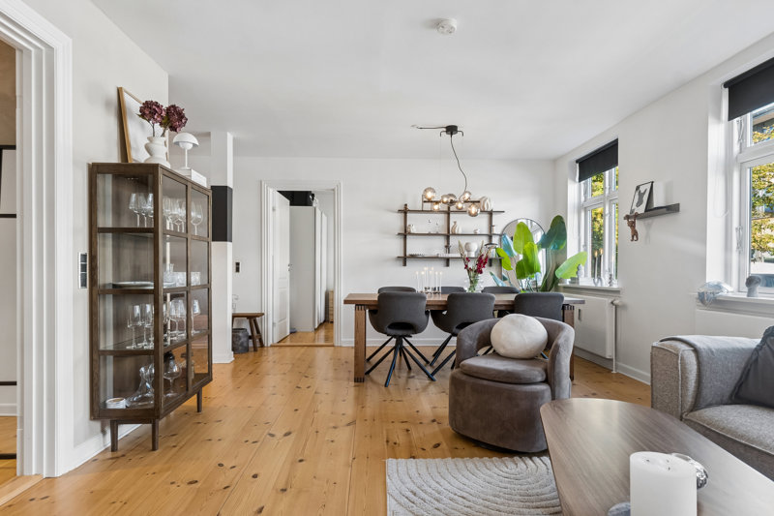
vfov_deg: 61.3
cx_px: 387
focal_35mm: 20
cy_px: 258
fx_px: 435
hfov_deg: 83.3
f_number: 8
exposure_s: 1/2.5
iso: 200
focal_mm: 13.5
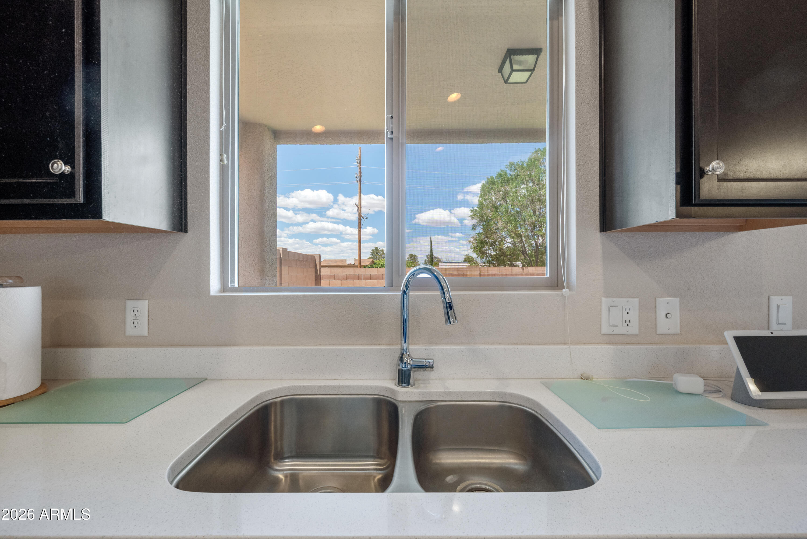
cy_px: 270
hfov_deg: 104.2
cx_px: 404
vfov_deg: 81.2
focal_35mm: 14
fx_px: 314
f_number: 9
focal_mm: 14
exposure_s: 1/25
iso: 250
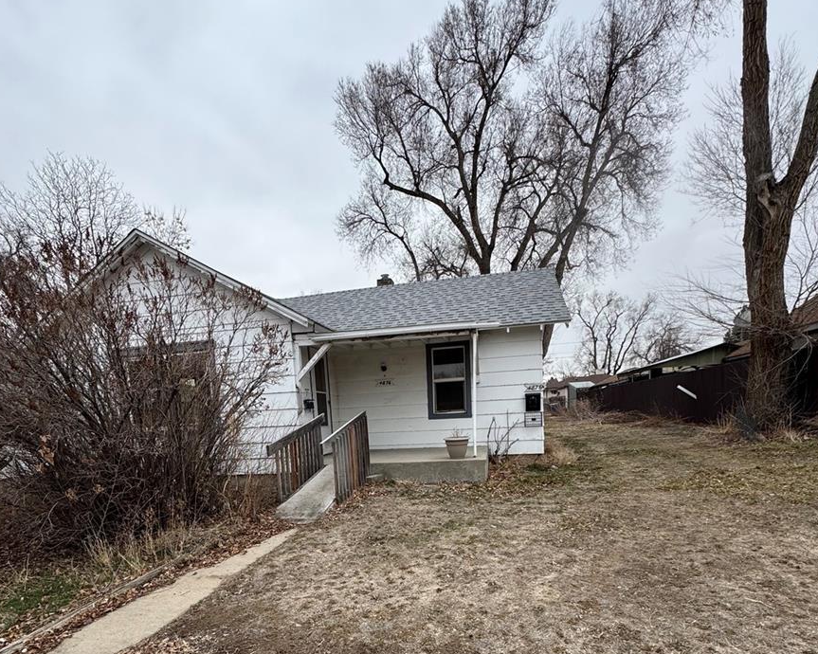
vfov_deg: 67.4
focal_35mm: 19
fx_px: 460
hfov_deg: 83.3
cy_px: 470
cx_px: 401
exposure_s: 1/141
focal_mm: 2.22
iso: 40
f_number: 2.2
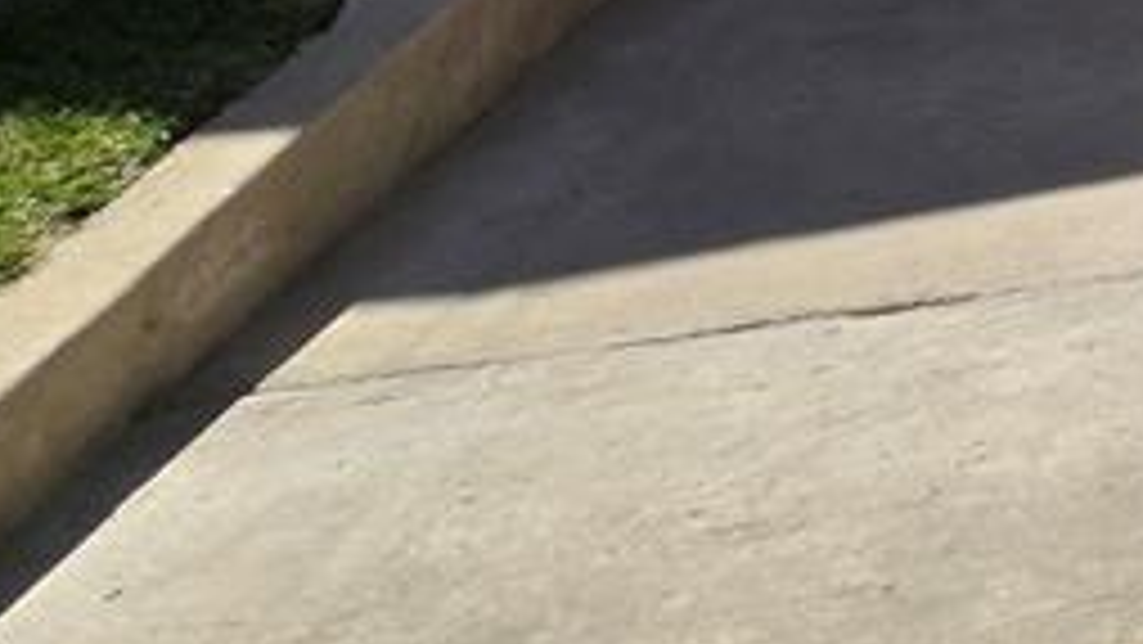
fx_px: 1728
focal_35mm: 57
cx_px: 1850
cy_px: -964
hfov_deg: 24.7
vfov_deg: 13.8
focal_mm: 2.2
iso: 50
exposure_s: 1/2436
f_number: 2.2
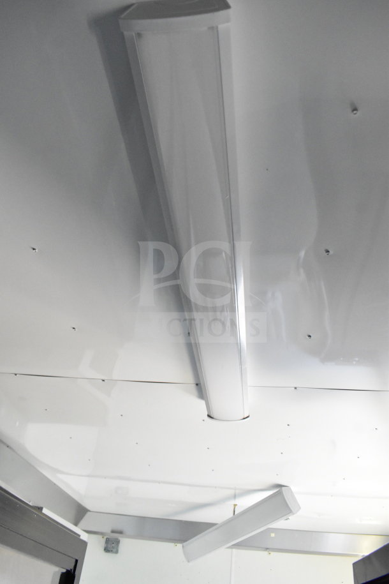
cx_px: 194
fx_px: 438
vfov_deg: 67.4
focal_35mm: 27
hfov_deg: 47.9
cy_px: 292
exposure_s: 1/160
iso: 6400
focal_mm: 18
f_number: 7.1
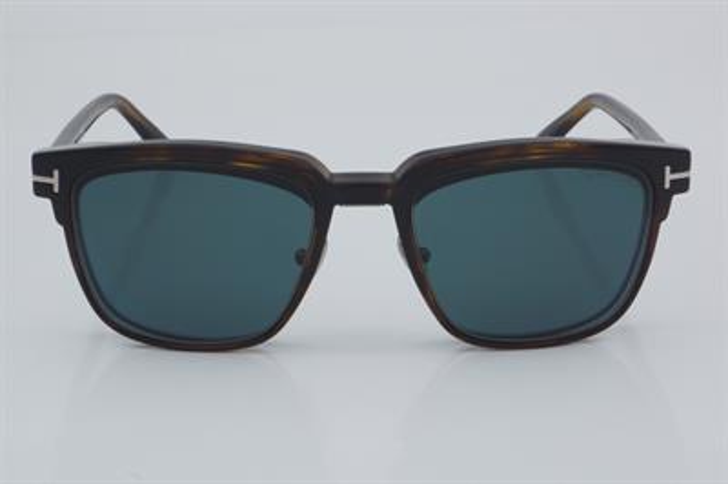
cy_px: 242
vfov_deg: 18.2
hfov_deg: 27.0
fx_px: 1515
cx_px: 364
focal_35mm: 75
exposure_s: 1/4
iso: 100
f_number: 32
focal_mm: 50
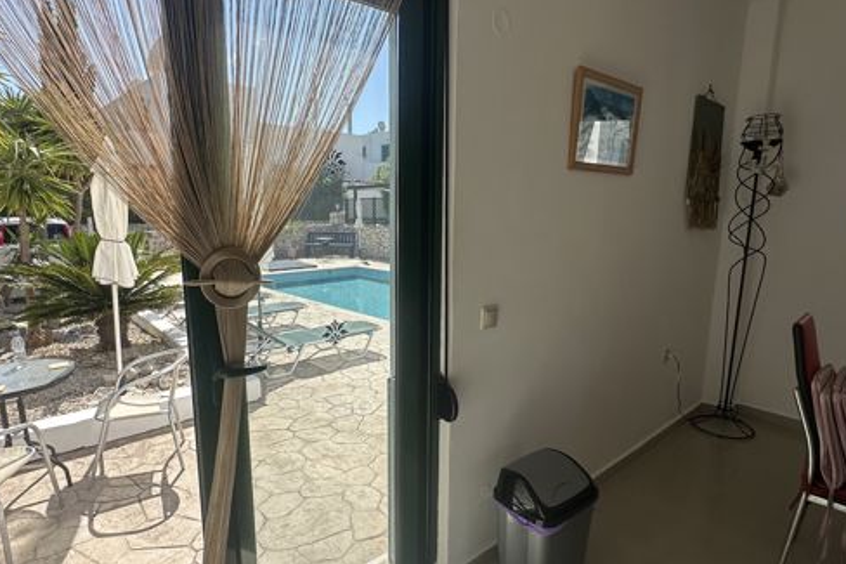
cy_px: 302
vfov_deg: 59.4
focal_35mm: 21
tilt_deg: -9.5
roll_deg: +1.5
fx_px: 493
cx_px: 395
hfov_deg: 81.1
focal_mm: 2.22
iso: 40
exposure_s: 1/988
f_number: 2.2
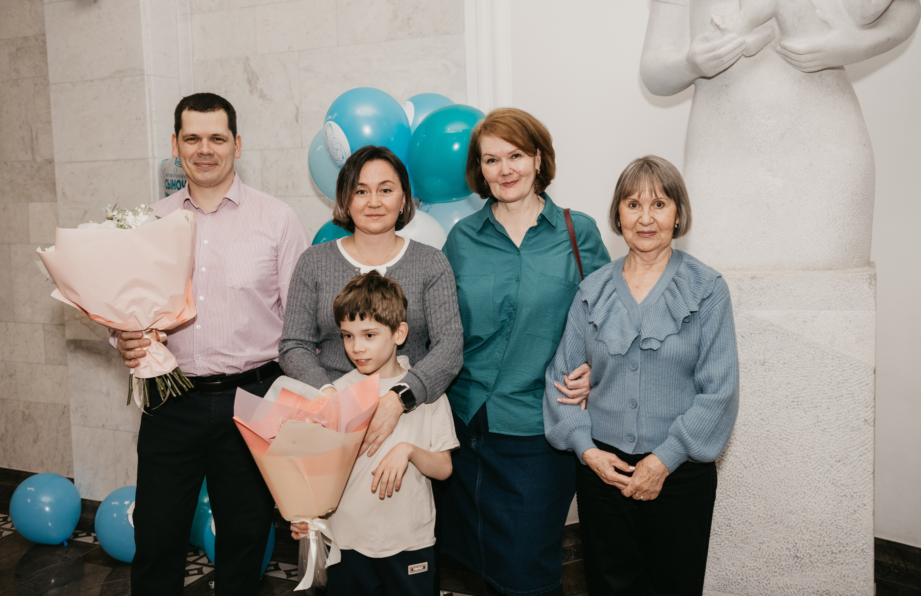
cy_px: 274
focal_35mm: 36
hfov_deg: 53.5
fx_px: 913
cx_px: 437
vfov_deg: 36.1
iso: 500
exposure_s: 1/160
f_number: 4
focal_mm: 34
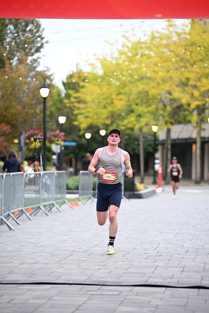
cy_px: 156
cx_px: 104
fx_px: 1218
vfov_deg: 14.6
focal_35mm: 140
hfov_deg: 9.8
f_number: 2.8
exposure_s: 1/800
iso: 1600
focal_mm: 140
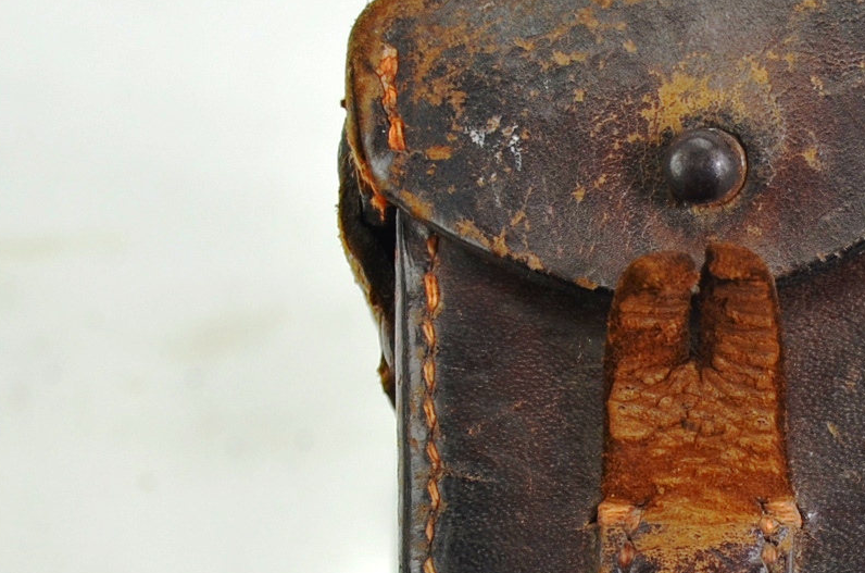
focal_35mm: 223
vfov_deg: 6.1
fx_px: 5346
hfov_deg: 9.2
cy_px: 624
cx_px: 879
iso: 250
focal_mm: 48
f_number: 5.6
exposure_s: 1/125
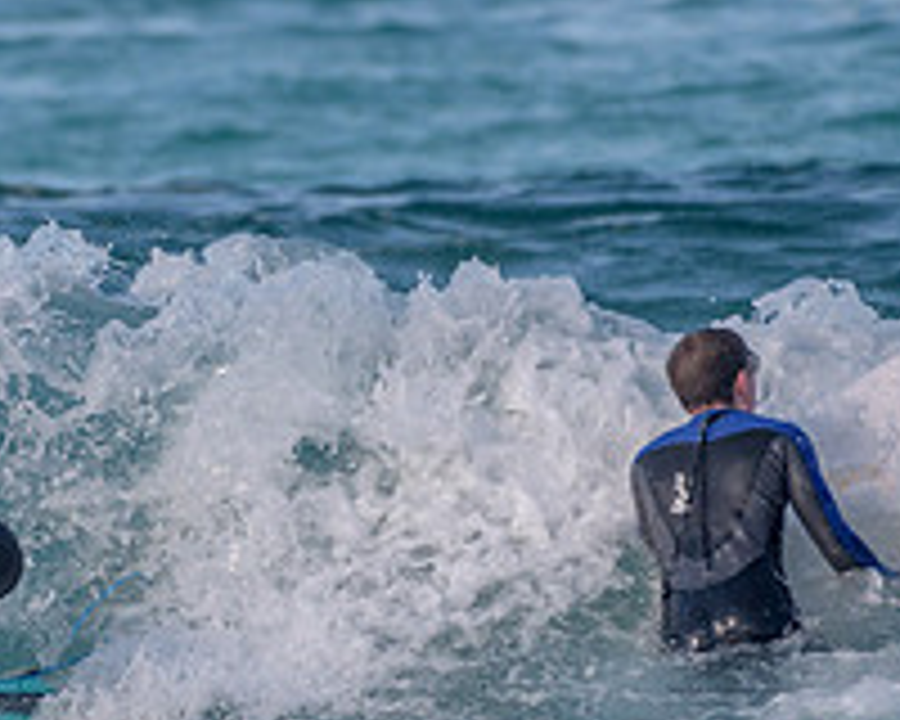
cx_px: -99
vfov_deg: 0.9
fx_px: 44456
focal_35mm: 1669
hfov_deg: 1.2
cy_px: 525
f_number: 5.6
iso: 320
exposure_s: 1/2000
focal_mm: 500
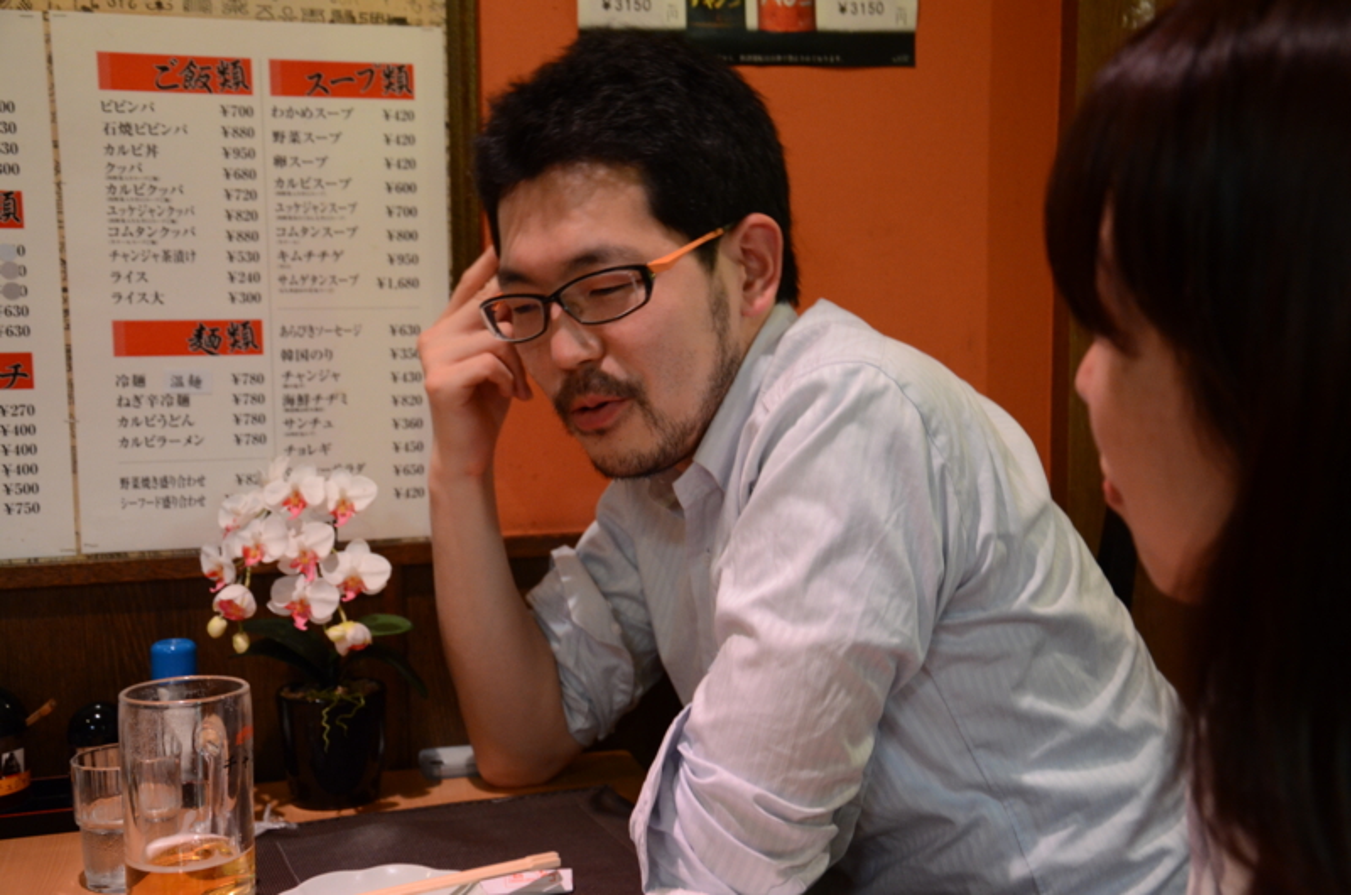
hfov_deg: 41.2
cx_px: 676
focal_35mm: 48
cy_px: 448
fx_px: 1798
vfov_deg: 28.0
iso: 1600
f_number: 4.2
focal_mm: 32
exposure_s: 1/30
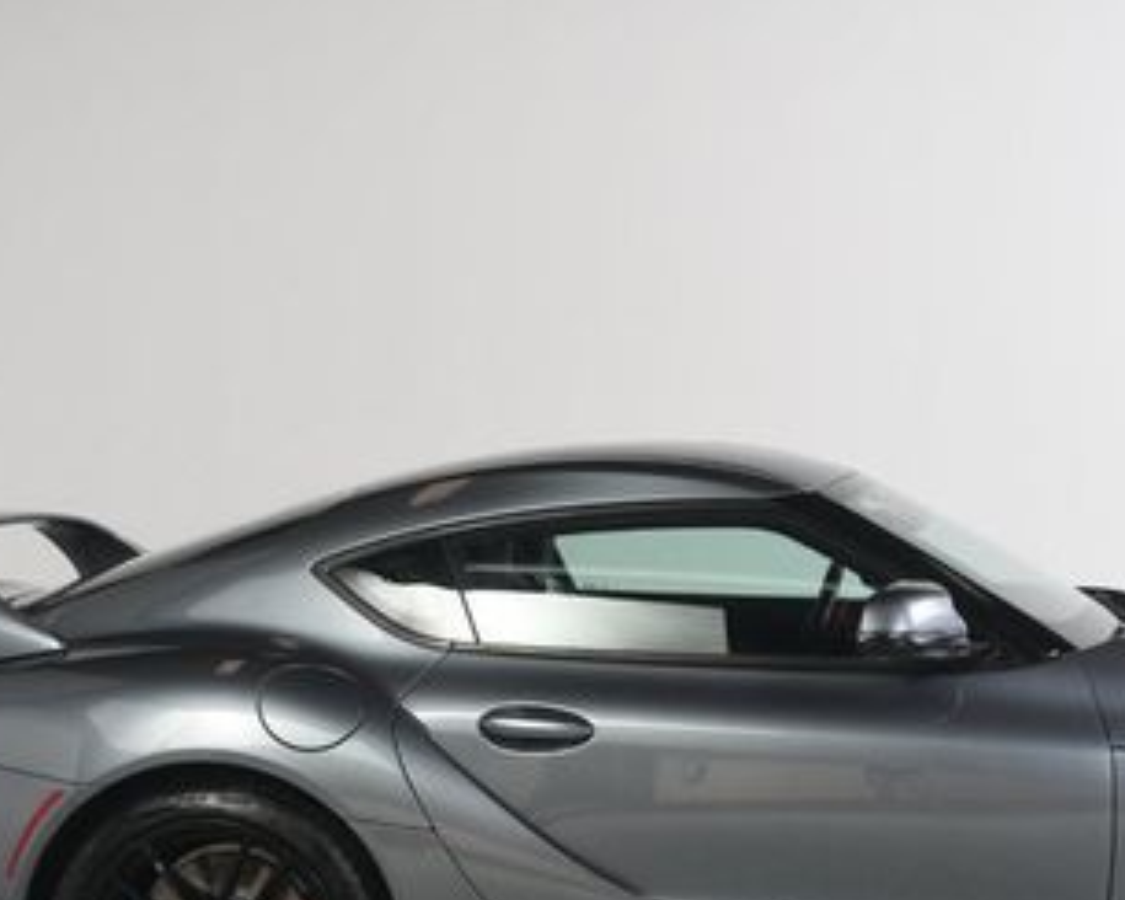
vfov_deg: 22.5
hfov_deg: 28.1
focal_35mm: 67
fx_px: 2231
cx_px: 771
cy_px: 708
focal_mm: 23
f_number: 8
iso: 100
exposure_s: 1/160
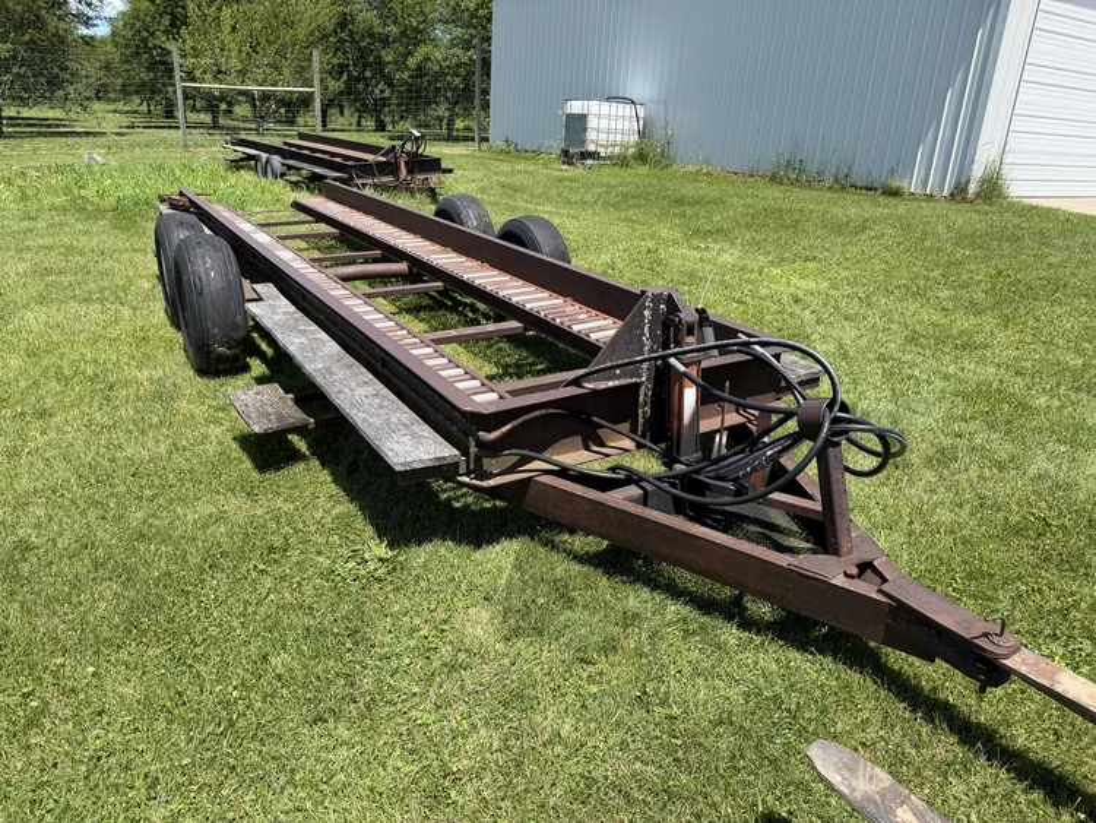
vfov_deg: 56.8
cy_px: 412
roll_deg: -3.5
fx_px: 760
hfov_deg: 71.6
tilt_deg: -16.1
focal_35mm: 24
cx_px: 548
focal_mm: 6.76
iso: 80
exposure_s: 1/2703
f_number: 1.78
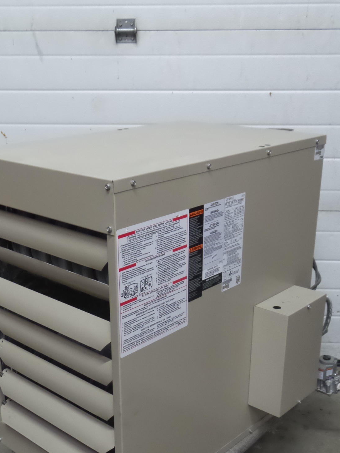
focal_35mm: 46
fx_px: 602
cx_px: 154
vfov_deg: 40.8
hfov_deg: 31.5
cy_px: 298
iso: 400
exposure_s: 1/13
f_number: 3
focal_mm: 6.2
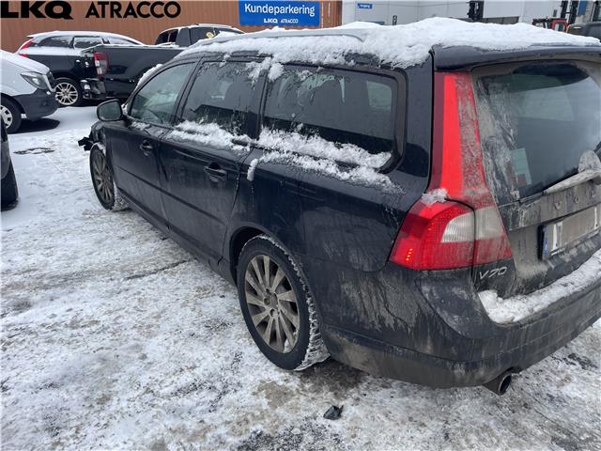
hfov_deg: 67.3
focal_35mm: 26
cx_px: 300
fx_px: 451
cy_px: 226
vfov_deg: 53.1
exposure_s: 1/454
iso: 32
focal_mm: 4.2
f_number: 1.6
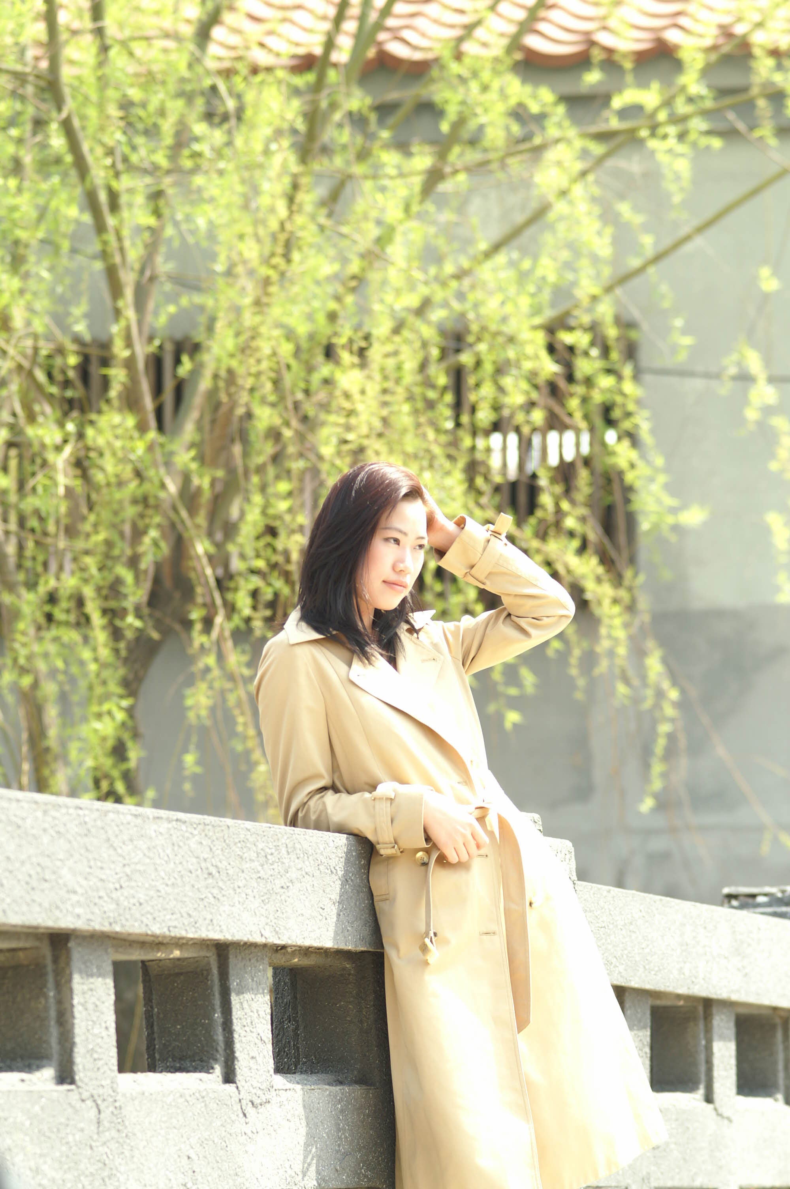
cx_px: 395
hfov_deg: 8.3
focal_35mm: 165
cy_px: 594
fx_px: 5441
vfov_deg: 12.5
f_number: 4
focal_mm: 110
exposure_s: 1/500
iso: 200
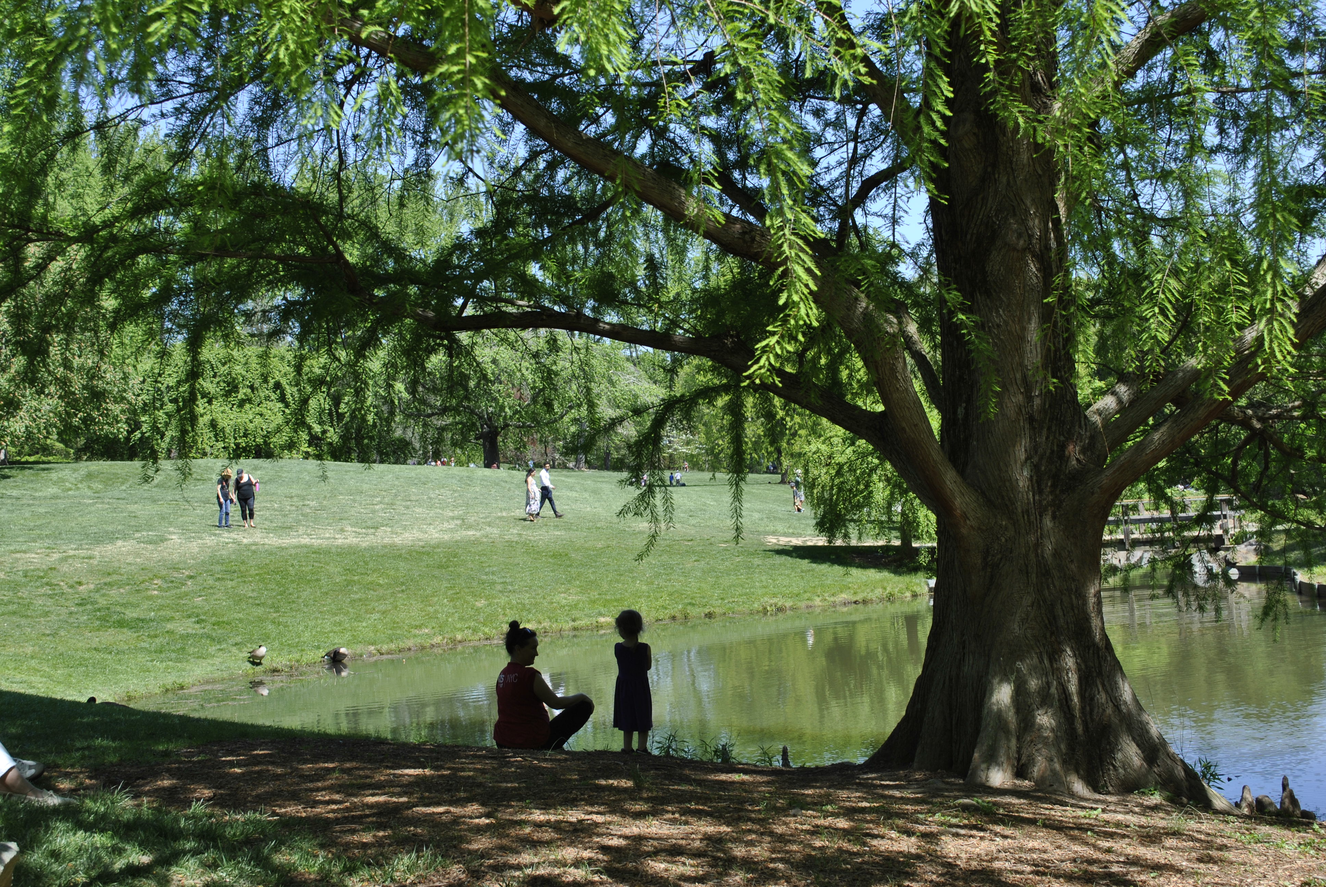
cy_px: 444
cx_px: 663
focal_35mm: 48
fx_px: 1770
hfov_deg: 41.1
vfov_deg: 28.2
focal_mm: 32
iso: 100
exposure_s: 1/125
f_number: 8
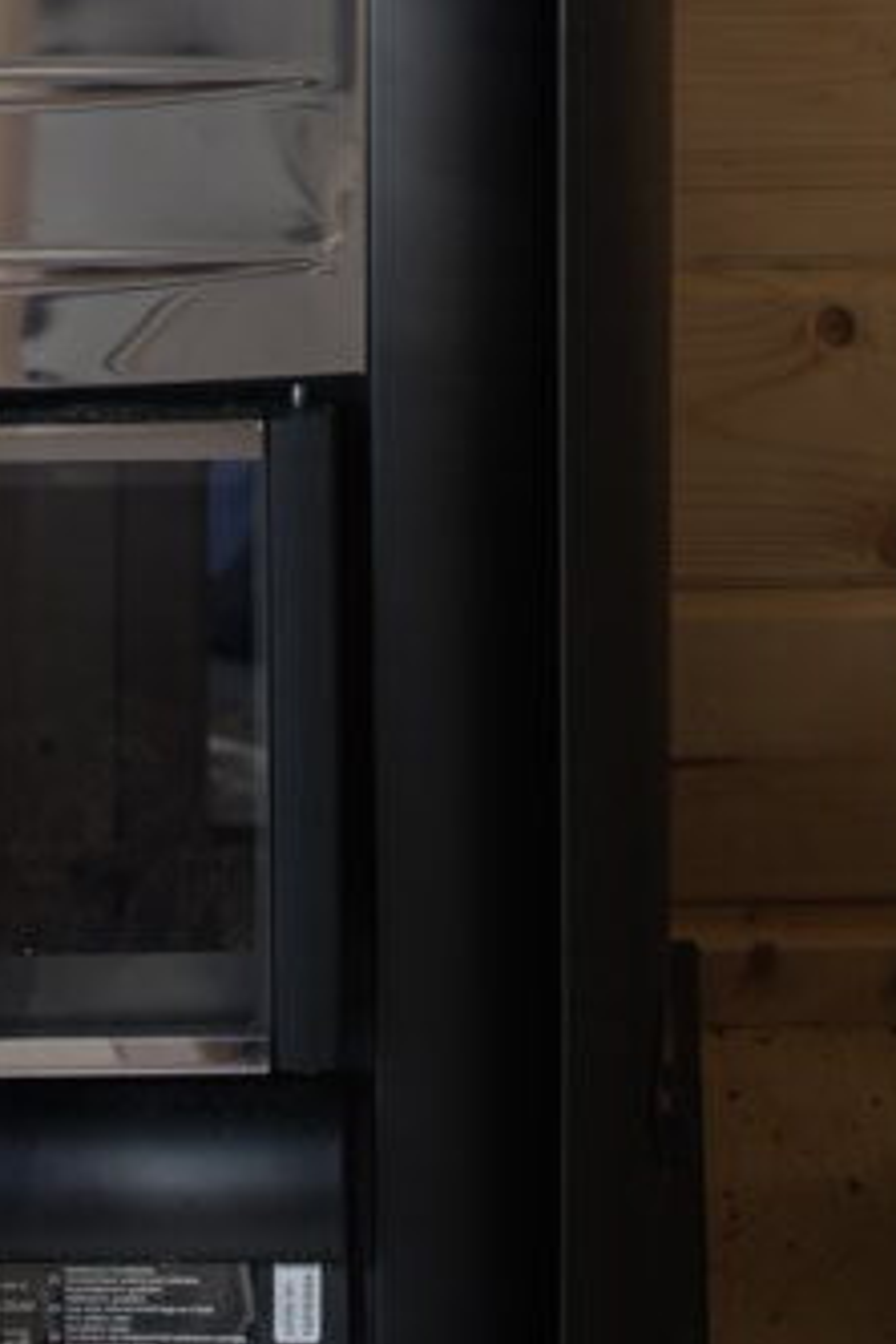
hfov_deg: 8.1
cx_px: 674
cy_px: -884
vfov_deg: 11.4
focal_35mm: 170
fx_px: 6346
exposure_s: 1/60
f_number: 4
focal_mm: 35
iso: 125
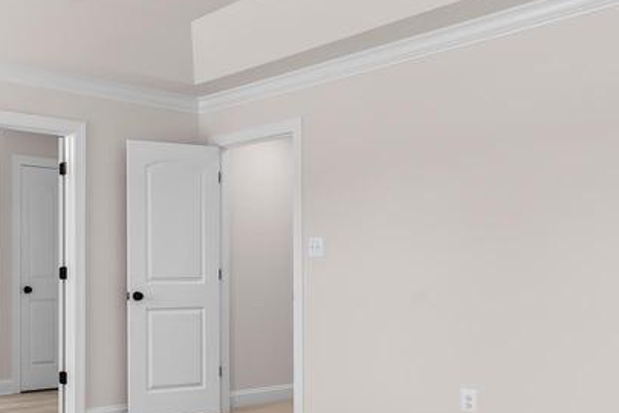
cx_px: 142
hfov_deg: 43.7
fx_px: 739
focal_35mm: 43
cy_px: 281
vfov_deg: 30.9
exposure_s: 1/6
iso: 200
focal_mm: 17
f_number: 8
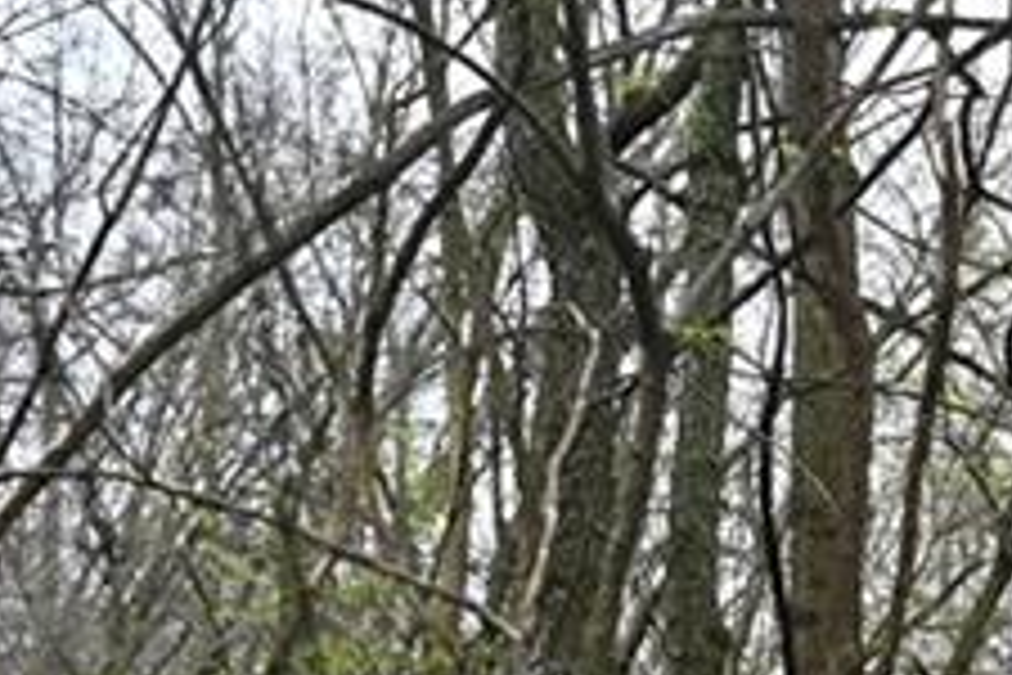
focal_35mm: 159
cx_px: 2073
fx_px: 4469
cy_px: 968
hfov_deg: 11.5
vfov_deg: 8.5
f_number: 4
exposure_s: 1/250
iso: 400
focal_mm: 35
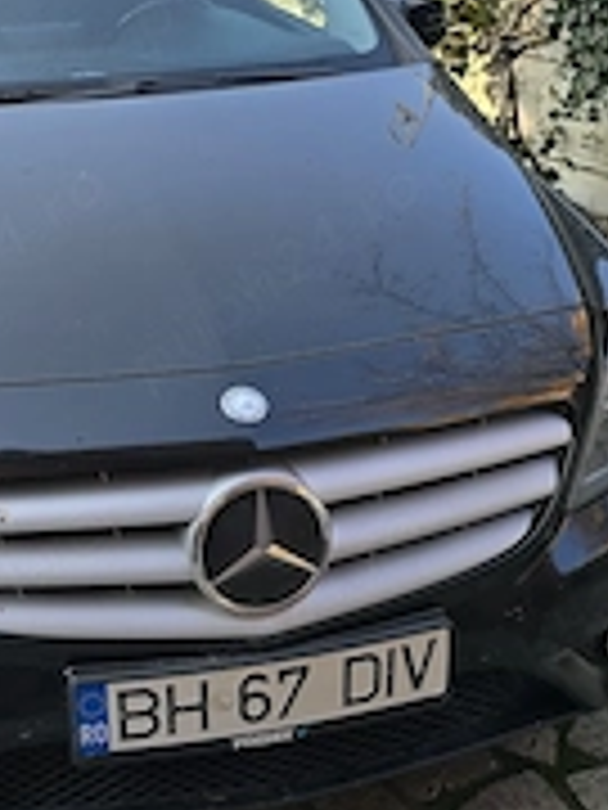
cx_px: 117
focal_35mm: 51
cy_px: 351
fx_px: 1194
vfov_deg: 37.4
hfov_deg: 27.9
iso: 12
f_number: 1.7
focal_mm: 6.3
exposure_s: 1/247
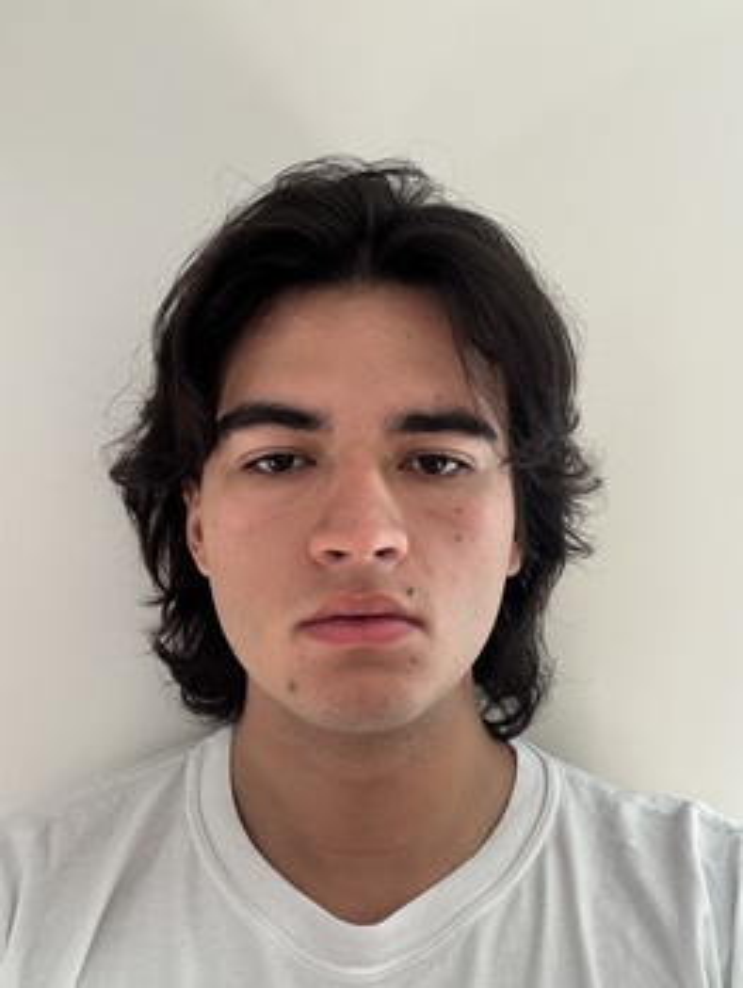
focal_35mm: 30
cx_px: 372
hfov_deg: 46.8
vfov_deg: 59.9
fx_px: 858
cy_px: 494
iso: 80
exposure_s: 1/68
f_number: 1.9
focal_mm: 2.69
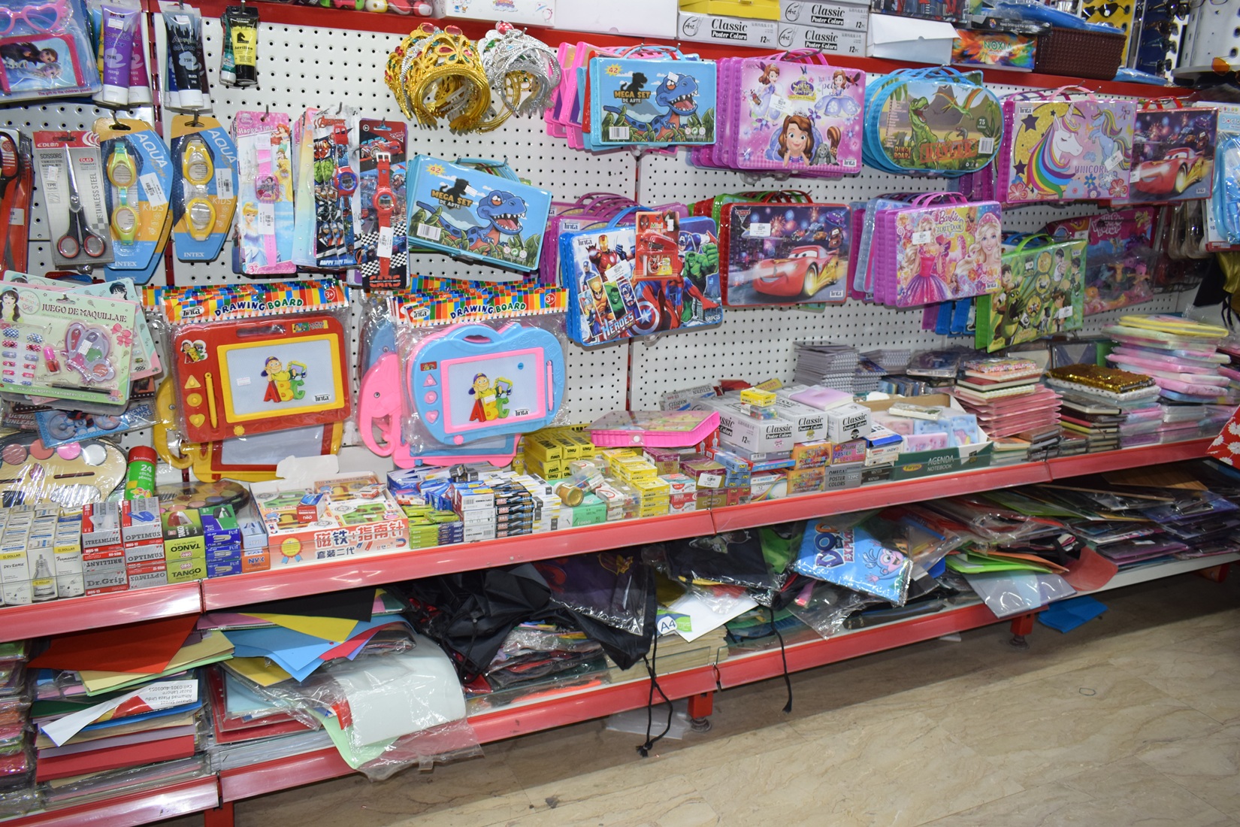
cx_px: 620
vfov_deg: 47.9
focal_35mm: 27
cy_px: 414
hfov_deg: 67.4
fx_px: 930
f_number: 5
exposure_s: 1/100
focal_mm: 18
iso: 800
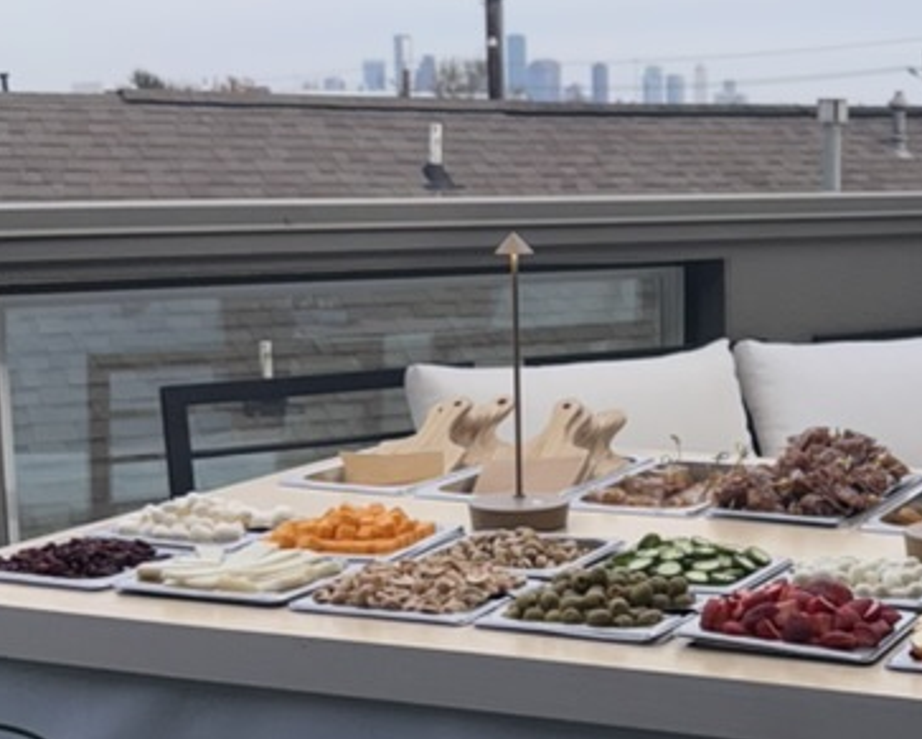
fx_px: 1802
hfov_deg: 27.3
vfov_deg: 23.1
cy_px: 434
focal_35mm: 66
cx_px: 881
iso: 50
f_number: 1.78
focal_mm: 6.76
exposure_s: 1/7042
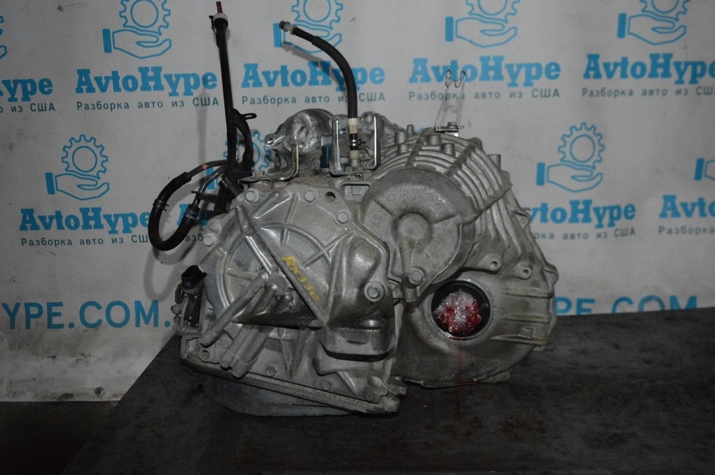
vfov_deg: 41.6
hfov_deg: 59.5
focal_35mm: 32
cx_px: 358
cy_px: 238
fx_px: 625
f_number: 3.8
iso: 3200
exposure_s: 1/60
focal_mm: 21
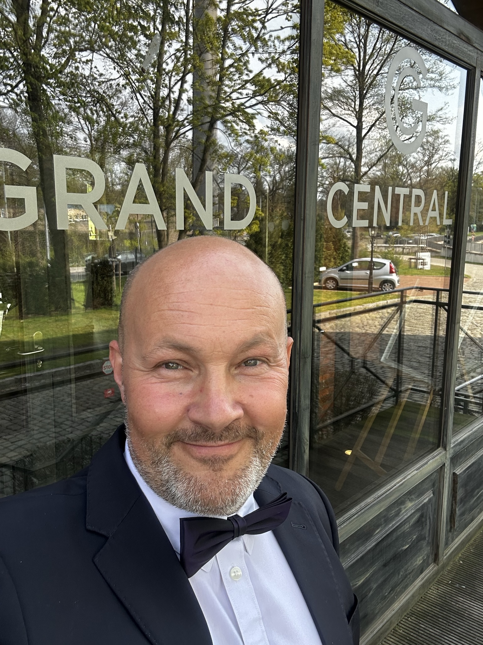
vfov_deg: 60.0
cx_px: 242
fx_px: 558
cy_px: 322
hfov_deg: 46.8
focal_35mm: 30
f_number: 1.9
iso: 20
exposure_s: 1/121
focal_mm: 2.69
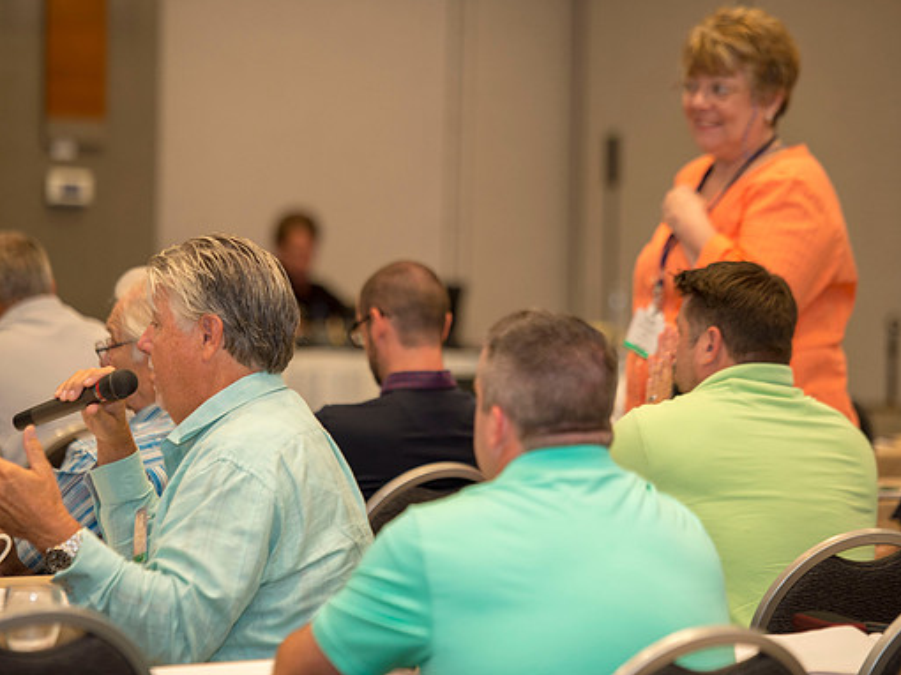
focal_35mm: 175
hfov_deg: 11.3
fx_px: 4553
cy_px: 338
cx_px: 426
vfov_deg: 8.5
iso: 1250
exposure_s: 1/250
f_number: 2.8
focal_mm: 160
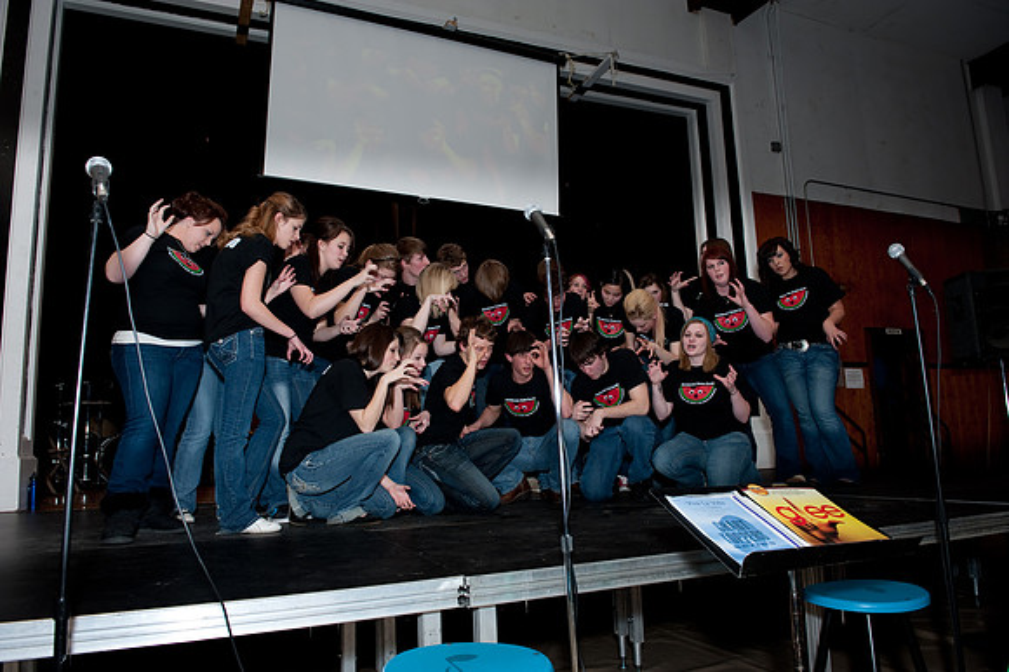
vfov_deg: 53.1
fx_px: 672
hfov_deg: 73.8
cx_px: 504
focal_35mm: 24
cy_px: 336
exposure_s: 1/180
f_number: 5.6
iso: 560
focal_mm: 24
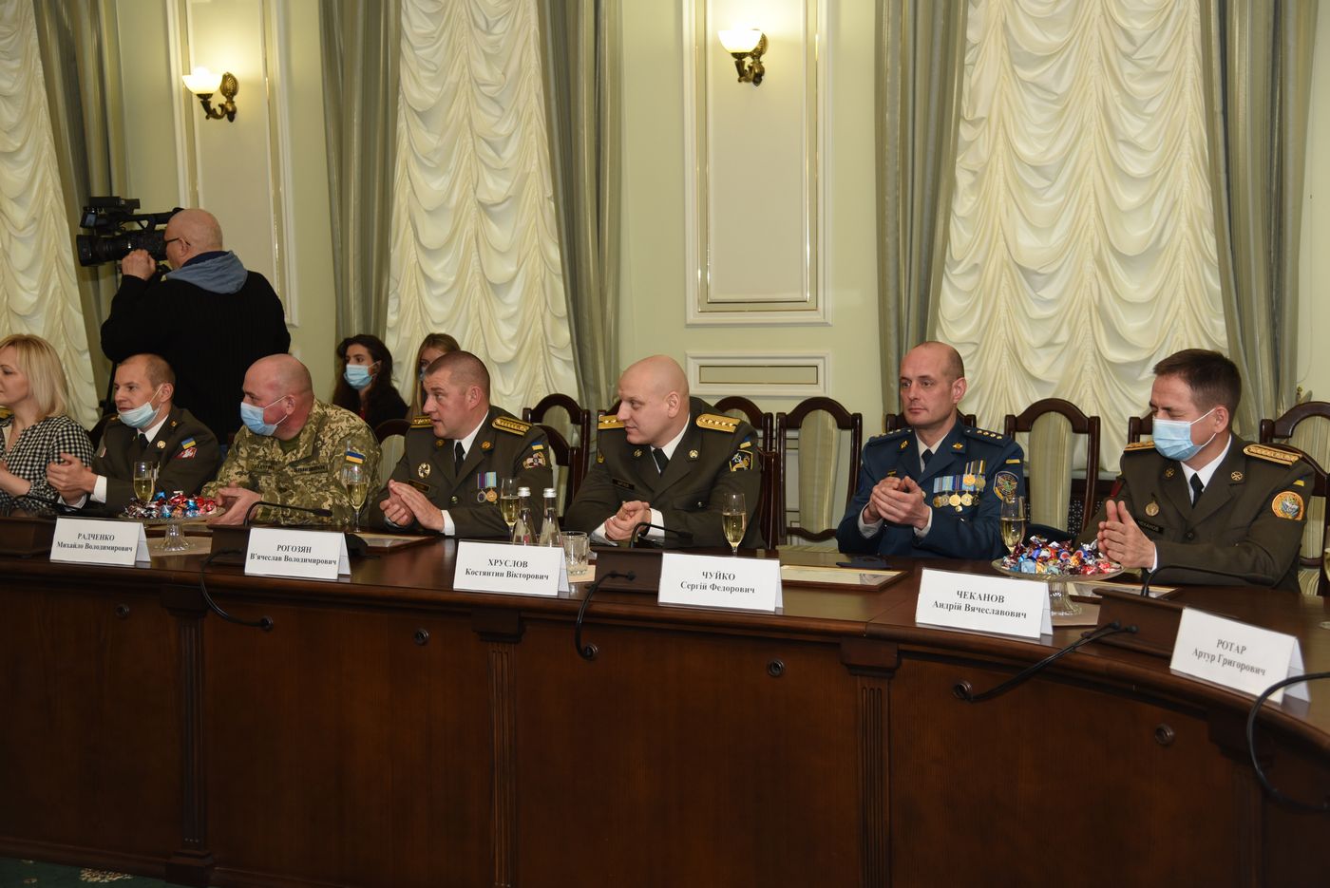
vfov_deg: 29.3
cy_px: 444
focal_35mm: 46
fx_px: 1700
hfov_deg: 42.7
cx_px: 665
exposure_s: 1/200
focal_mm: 46
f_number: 4
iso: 800
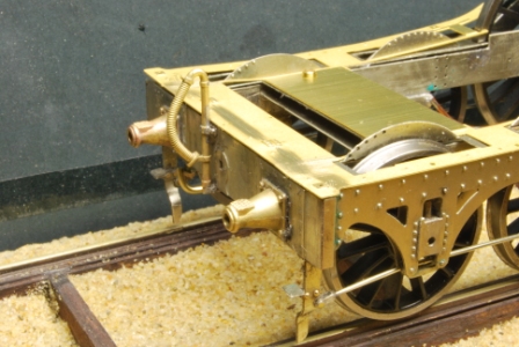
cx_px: 260
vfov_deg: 16.6
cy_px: 174
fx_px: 1191
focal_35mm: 82
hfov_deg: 24.6
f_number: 36
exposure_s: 5
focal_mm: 55
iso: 200
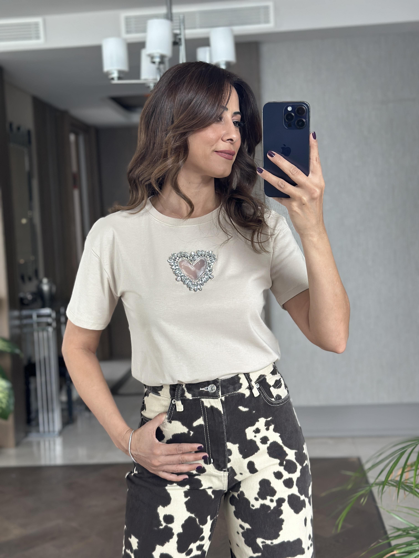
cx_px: 210
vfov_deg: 39.7
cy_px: 279
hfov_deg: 30.3
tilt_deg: -17.1
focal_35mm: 48
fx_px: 775
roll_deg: +4.7
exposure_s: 1/60
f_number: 1.78
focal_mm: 6.86
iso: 160
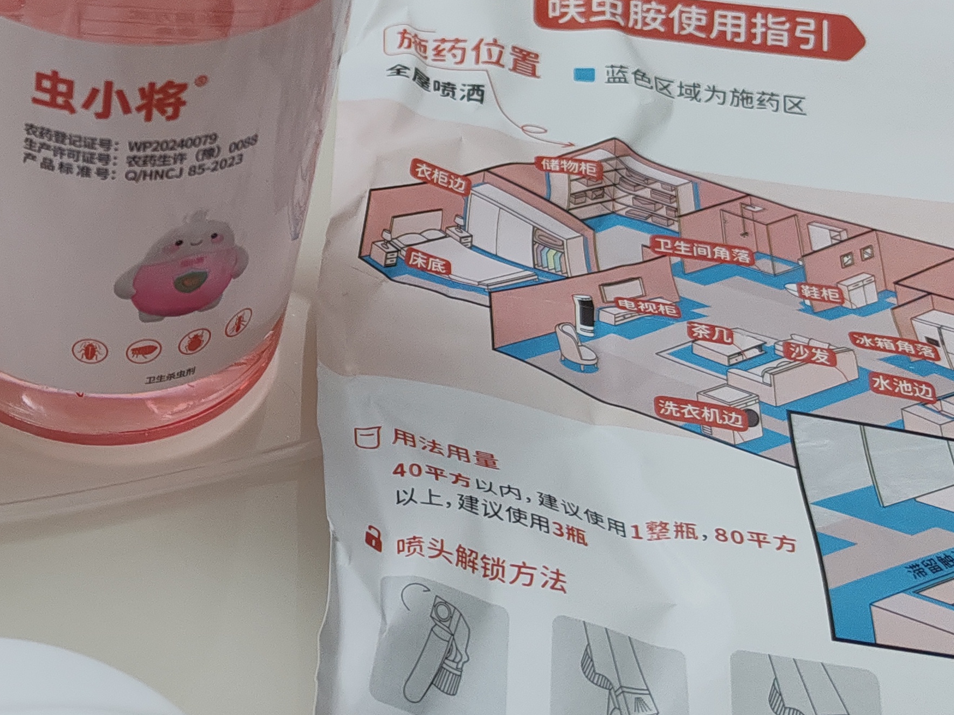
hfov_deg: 29.0
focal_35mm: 62
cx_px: -25
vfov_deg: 23.6
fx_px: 1708
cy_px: 359
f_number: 1.9
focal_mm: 6.12
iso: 2000
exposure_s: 1/100
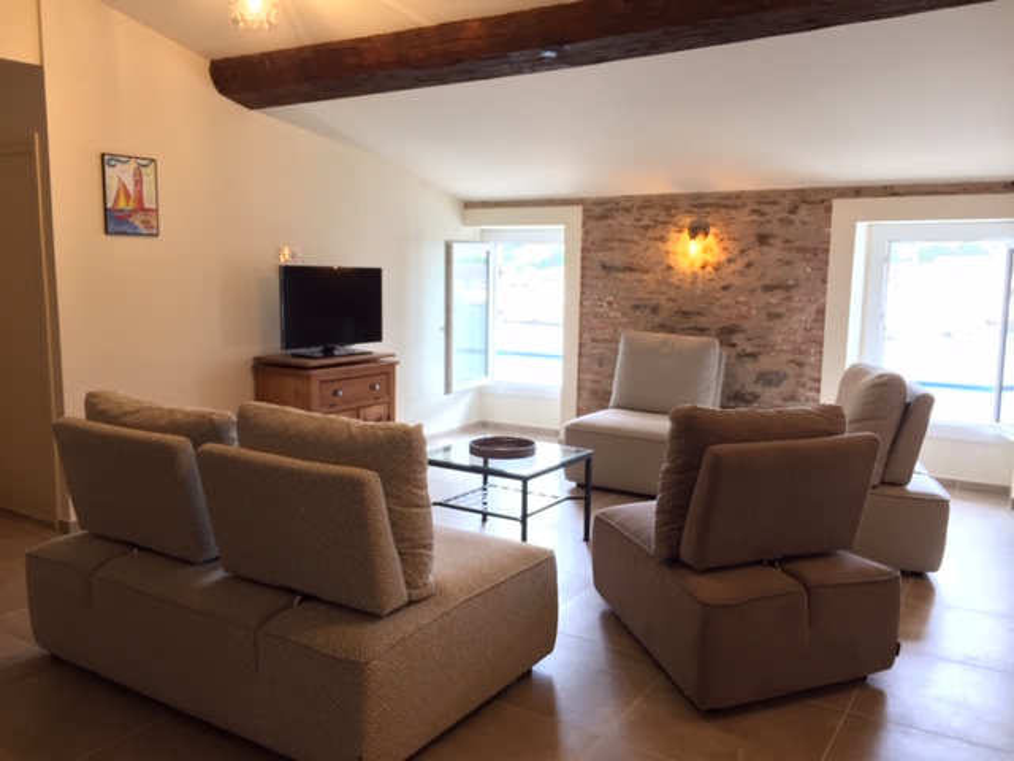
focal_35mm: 29
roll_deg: -1.4
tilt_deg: -7.9
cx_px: 507
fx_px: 849
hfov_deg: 61.7
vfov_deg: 48.2
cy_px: 380
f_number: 2.2
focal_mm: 4.15
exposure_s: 1/33
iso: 80
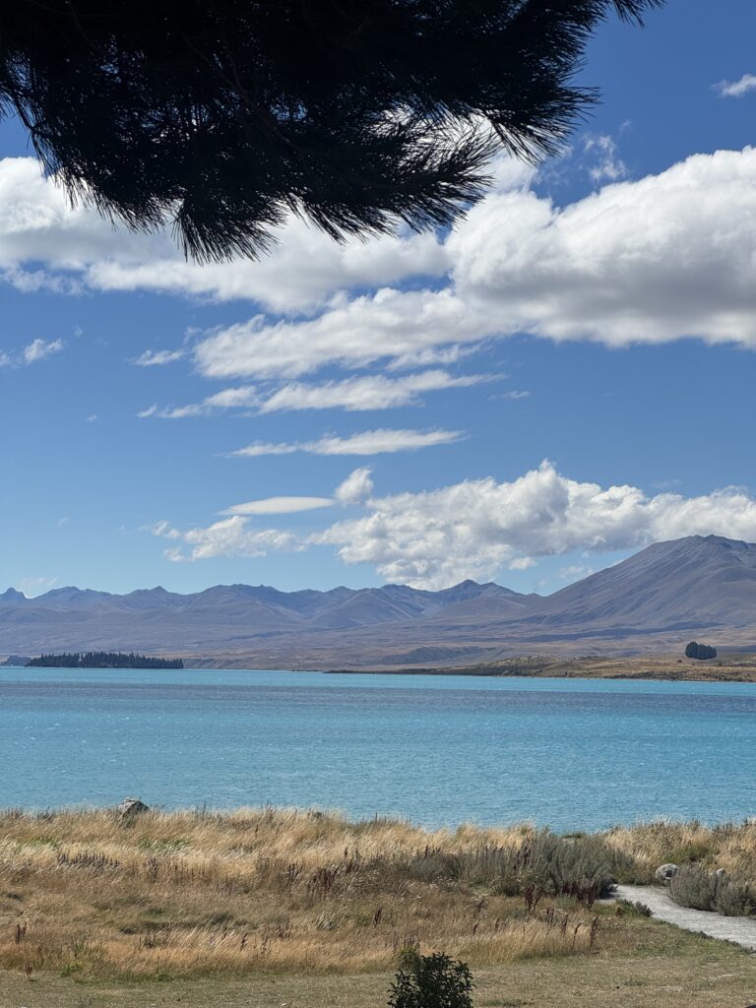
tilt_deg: +6.8
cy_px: 504
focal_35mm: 77
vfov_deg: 25.3
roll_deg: -0.3
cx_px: 378
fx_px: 2242
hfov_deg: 19.1
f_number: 2.8
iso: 25
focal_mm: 9
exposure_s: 1/2481
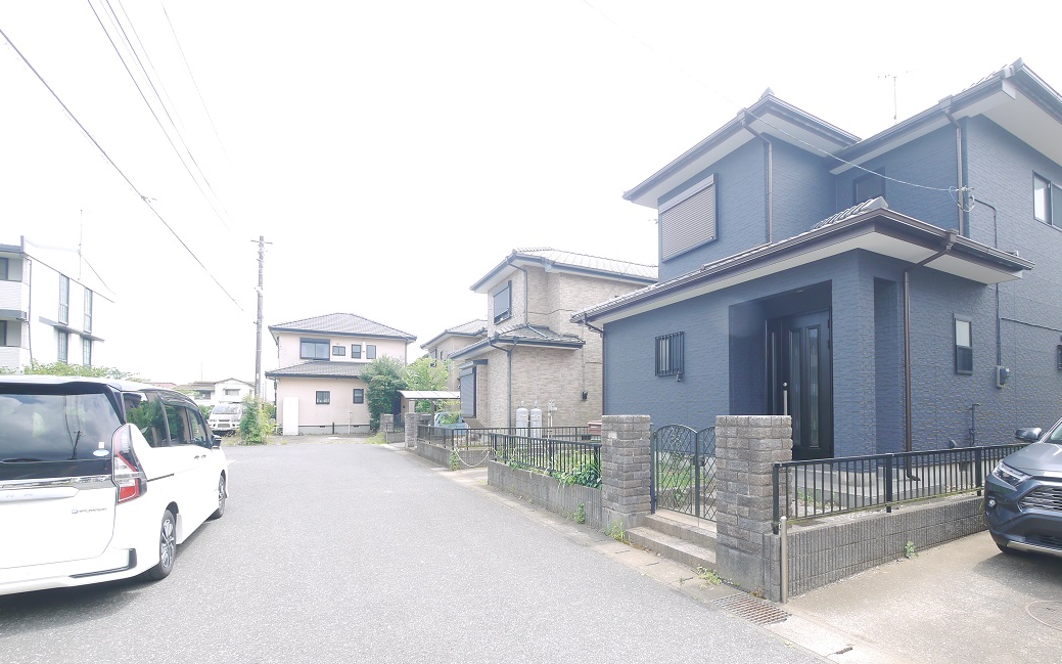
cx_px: 570
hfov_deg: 97.6
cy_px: 403
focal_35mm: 16
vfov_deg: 70.4
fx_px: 463
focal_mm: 7
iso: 160
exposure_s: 1/160
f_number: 5
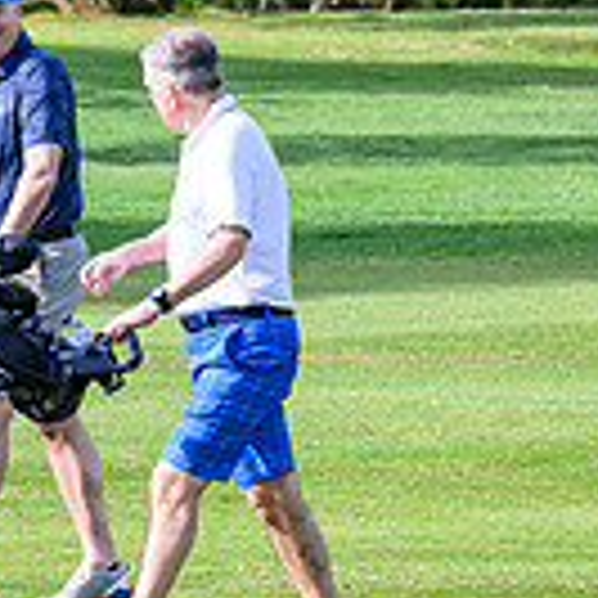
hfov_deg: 3.0
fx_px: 11570
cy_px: 94
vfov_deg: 3.0
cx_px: -350
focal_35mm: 592
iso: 500
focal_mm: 145
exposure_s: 1/800
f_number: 5.6
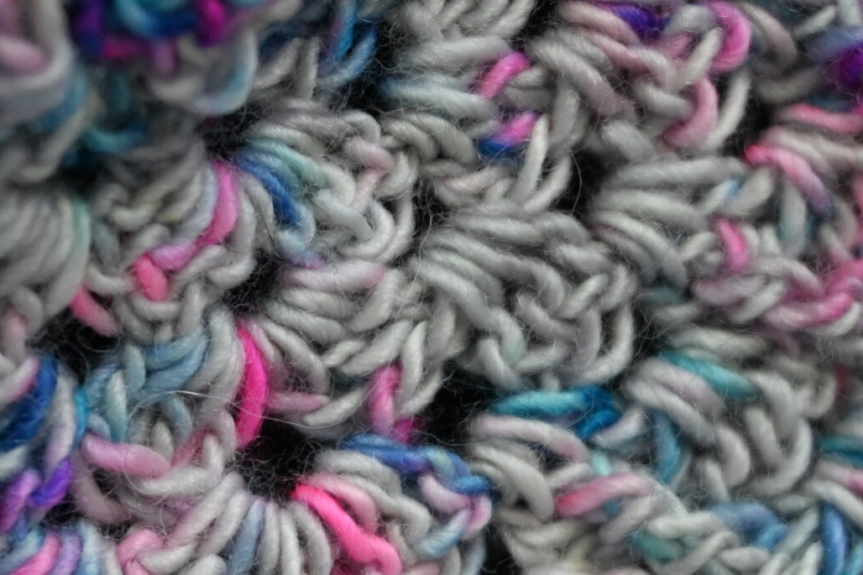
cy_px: 578
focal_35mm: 127
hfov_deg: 16.1
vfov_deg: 10.7
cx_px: 353
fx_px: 3044
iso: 800
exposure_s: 1/125
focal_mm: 34
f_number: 5
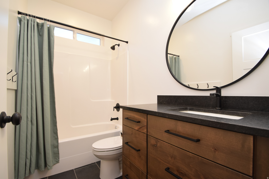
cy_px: 90
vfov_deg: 77.3
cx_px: 134
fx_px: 112
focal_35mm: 15
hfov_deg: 100.4
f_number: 5
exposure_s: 1/100
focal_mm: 10
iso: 800
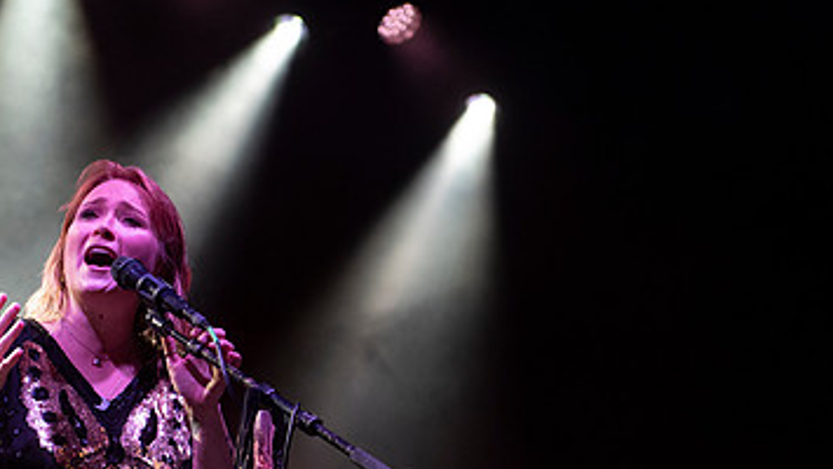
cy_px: 428
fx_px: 2342
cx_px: 380
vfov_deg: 11.4
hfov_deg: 20.2
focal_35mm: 106
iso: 2000
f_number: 3.5
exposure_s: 1/500
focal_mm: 62
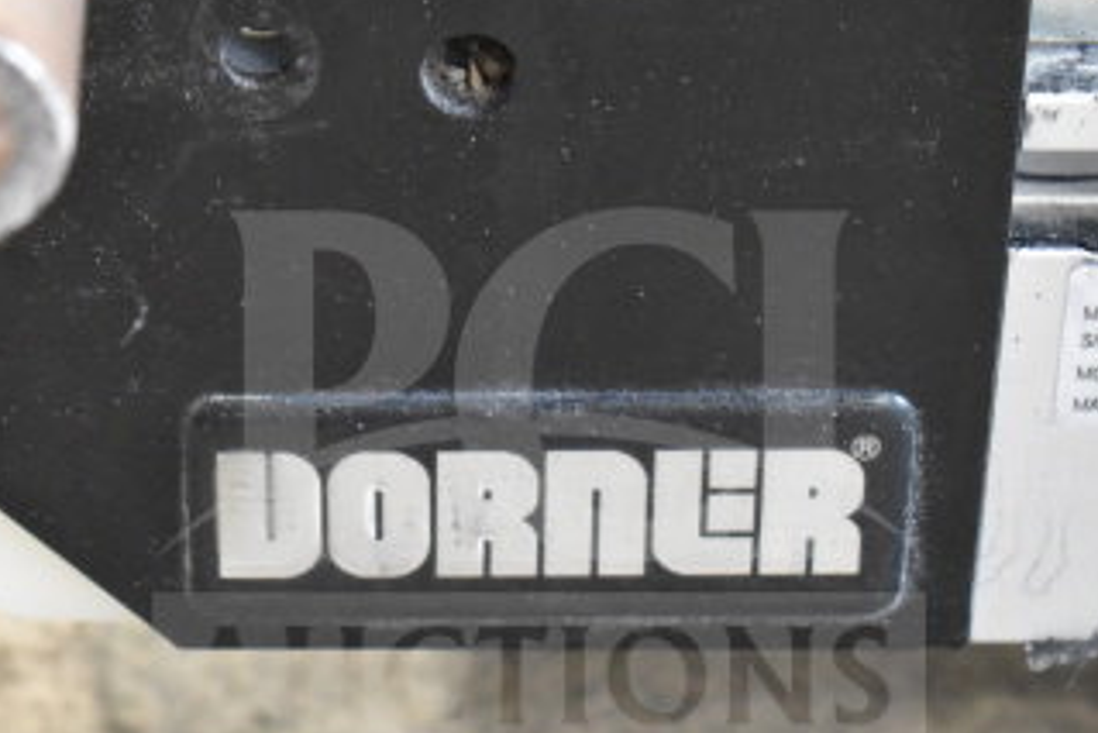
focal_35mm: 158
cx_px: 537
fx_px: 4820
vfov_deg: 8.7
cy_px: 484
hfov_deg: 13.0
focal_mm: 55
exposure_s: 1/125
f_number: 6.3
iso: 6400
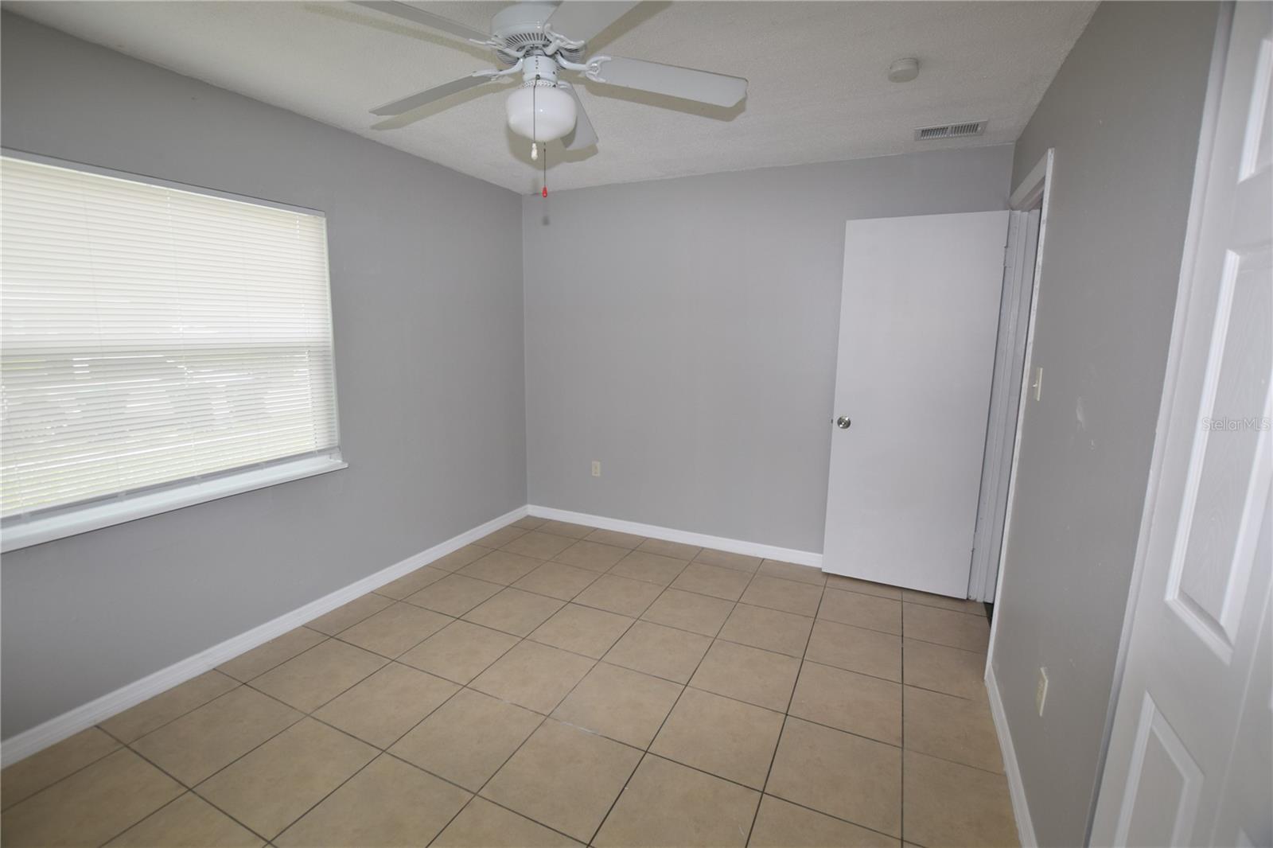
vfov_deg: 77.3
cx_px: 636
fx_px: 530
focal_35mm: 15
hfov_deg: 100.4
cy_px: 424
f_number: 5.6
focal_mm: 10
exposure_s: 1/125
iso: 360
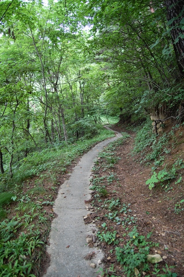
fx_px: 207
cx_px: 92
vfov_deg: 67.4
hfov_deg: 47.9
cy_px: 138
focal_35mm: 27
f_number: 3.5
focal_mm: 18
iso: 200
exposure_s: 1/30
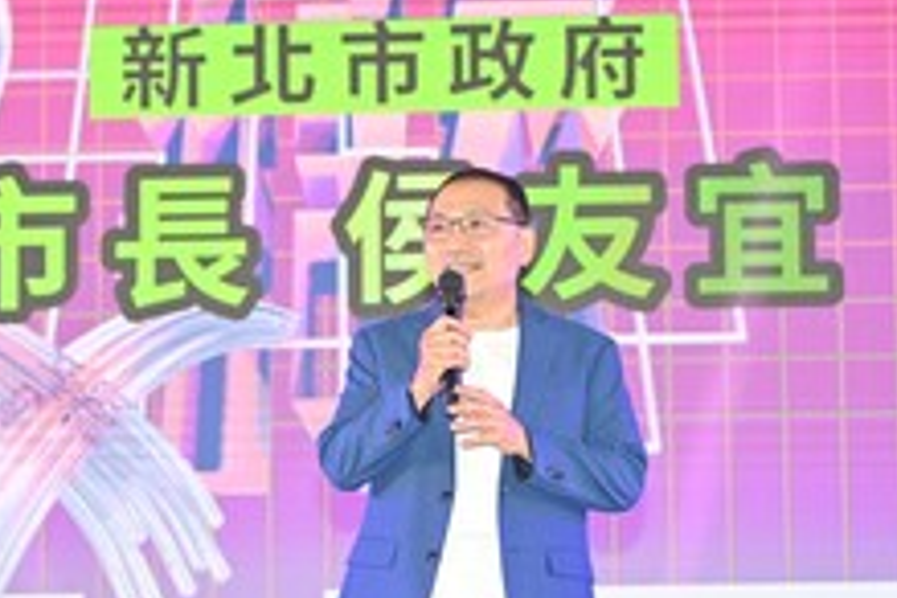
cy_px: 350
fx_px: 3737
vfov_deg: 9.1
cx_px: 418
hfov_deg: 13.7
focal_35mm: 150
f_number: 4
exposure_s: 1/250
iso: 800
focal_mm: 82
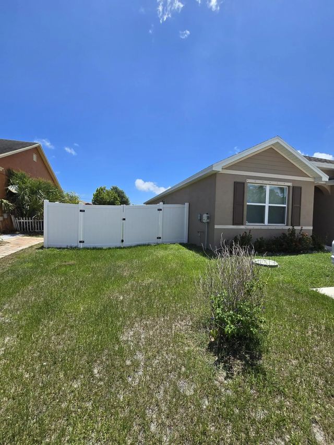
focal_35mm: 13
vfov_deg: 106.2
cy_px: 222
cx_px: 167
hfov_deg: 89.9
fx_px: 167
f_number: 2.2
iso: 50
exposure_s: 1/2551
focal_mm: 2.2
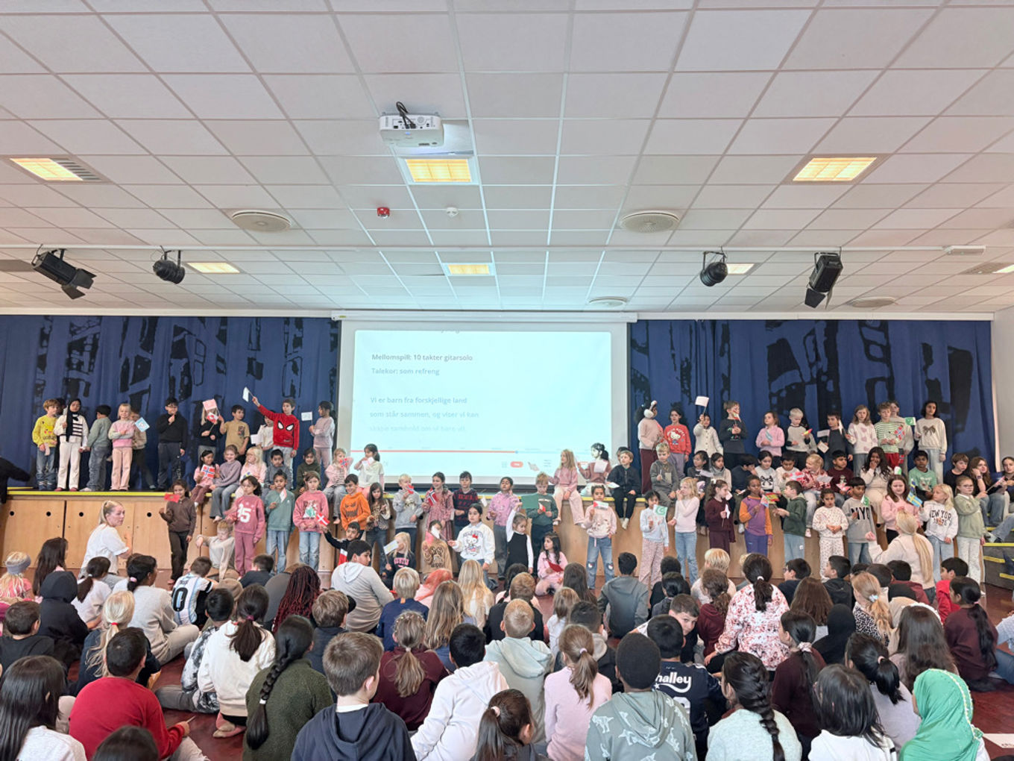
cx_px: 507
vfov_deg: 53.1
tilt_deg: +5.8
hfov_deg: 67.3
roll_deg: -0.3
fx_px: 762
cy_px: 380
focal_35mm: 26
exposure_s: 1/50
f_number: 1.6
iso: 160
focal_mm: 5.96
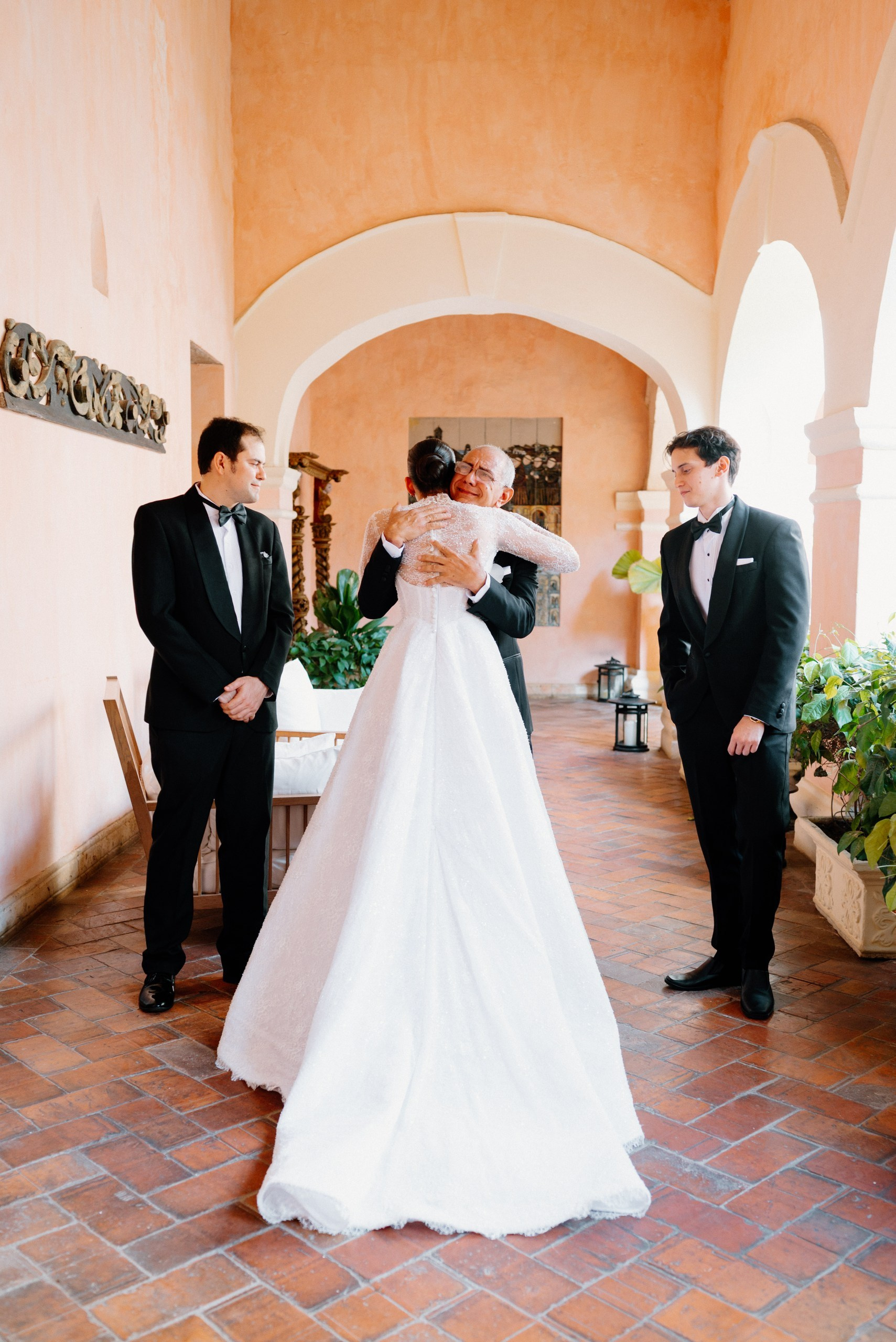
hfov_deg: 37.9
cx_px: 448
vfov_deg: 54.4
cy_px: 671
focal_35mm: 35
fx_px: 1305
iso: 400
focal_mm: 35
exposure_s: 1/200
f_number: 2.8
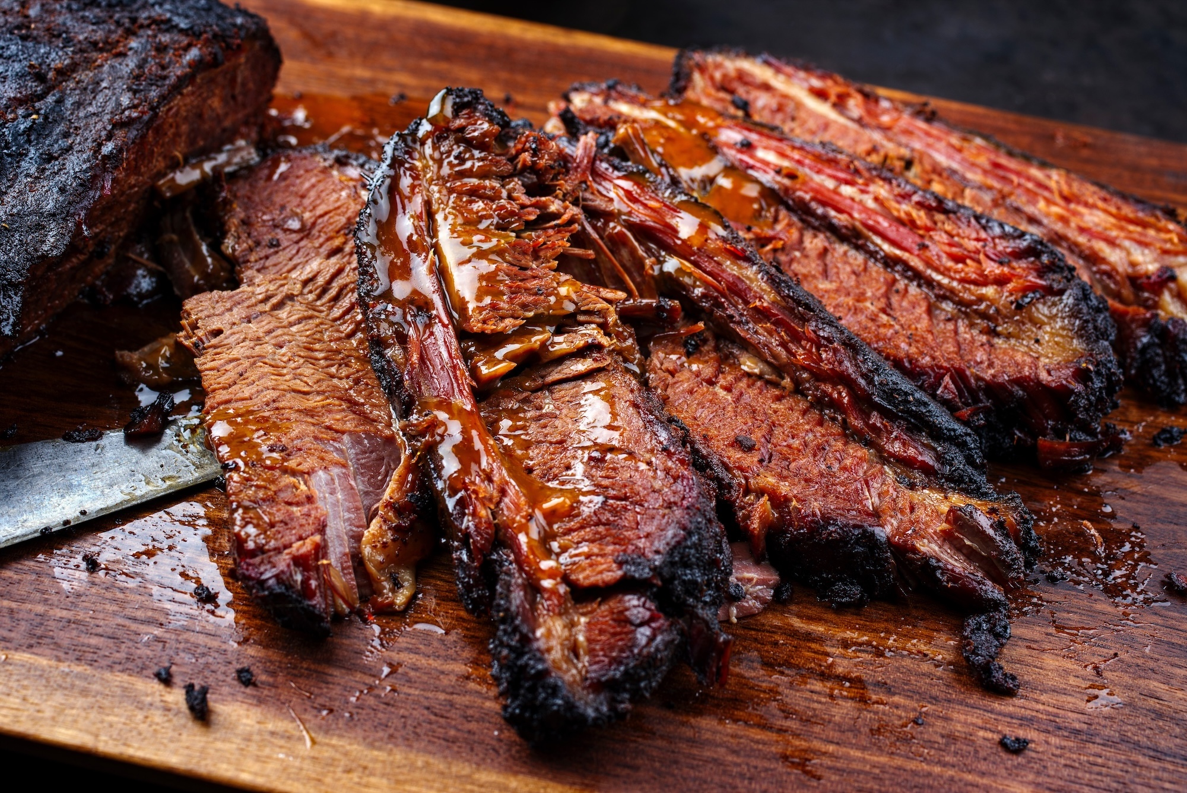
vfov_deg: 27.0
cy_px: 396
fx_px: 1649
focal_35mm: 50
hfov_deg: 39.6
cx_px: 594
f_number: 9
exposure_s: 1/200
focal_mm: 50
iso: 100
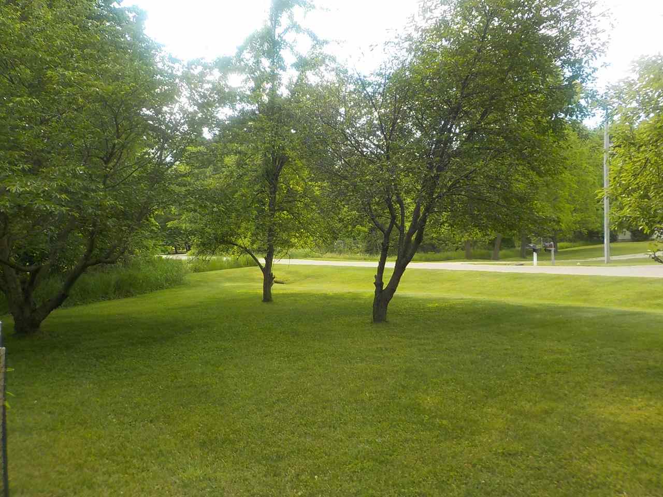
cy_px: 248
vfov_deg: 46.8
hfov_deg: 60.0
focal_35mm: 30
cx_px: 332
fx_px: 575
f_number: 3.3
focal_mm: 4.1
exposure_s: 1/200
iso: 125
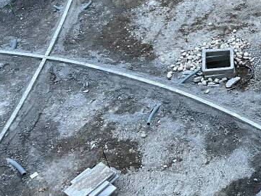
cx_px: 358
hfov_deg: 22.8
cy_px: 28
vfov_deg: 19.6
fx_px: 558
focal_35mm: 74
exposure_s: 1/50
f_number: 1.5
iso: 80
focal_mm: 5.7
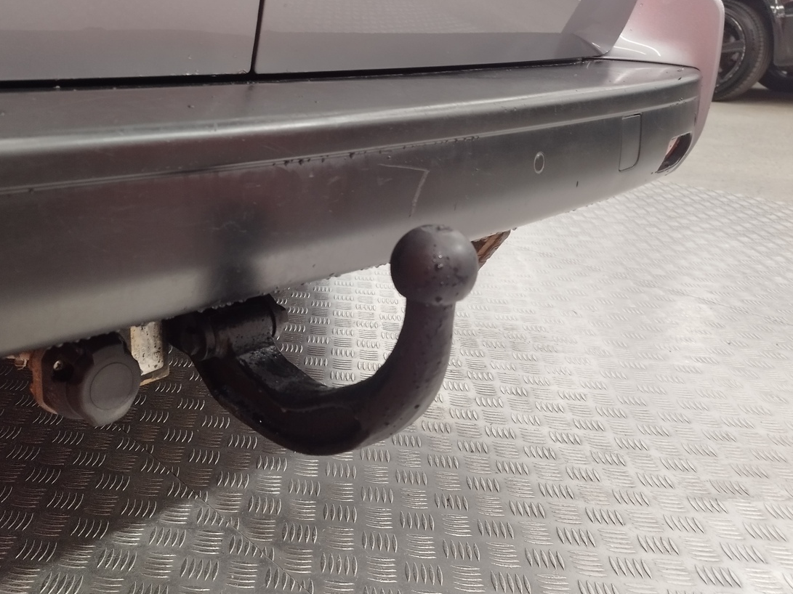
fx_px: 756
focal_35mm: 33
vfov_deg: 42.9
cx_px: 273
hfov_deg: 54.4
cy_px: 272
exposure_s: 1/50
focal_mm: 5.95
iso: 210
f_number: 1.89
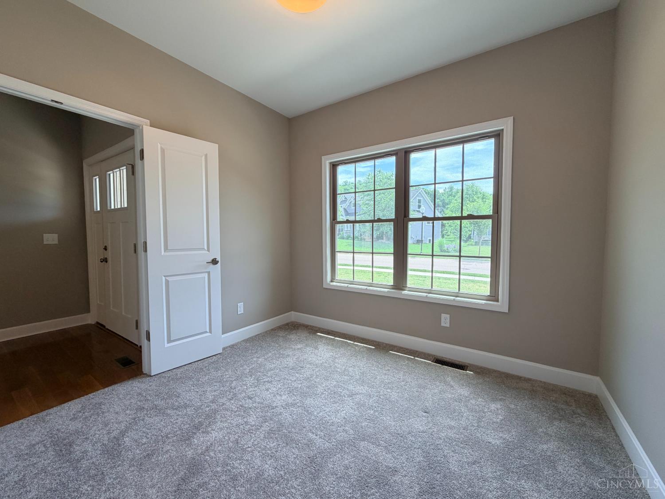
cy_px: 250
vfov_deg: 85.7
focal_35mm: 14
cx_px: 332
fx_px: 269
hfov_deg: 102.1
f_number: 2.2
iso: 80
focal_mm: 2.22
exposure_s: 1/121
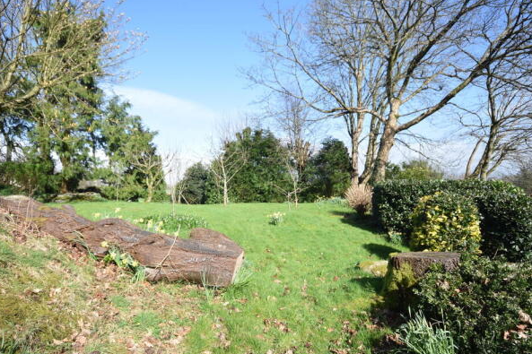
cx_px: 255
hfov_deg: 79.7
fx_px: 318
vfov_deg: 58.1
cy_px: 190
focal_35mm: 22
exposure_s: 1/250
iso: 200
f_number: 8
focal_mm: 13
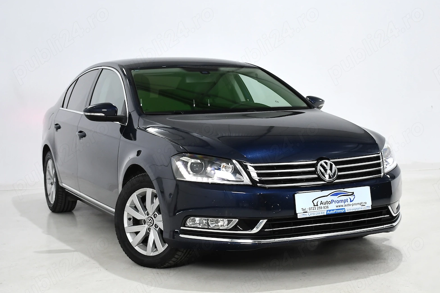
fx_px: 599
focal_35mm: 49
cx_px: 218
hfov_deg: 40.4
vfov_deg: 27.5
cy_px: 147
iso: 800
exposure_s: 1/20
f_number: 5
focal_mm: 32
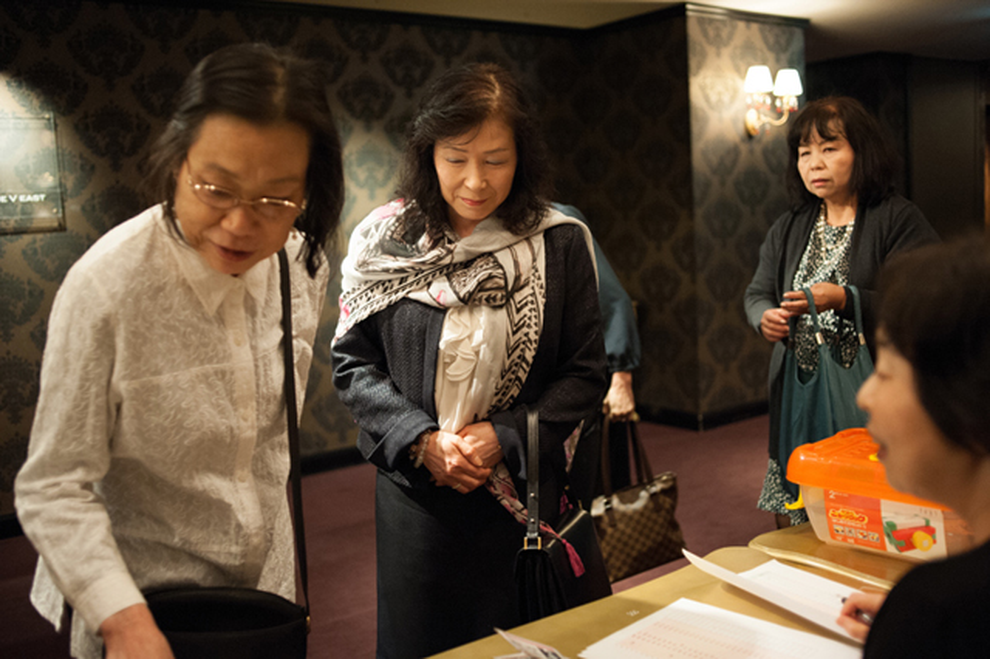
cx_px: 495
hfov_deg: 54.5
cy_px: 330
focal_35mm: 35
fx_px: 962
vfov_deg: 37.8
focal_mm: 35
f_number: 2.8
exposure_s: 1/100
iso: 2800
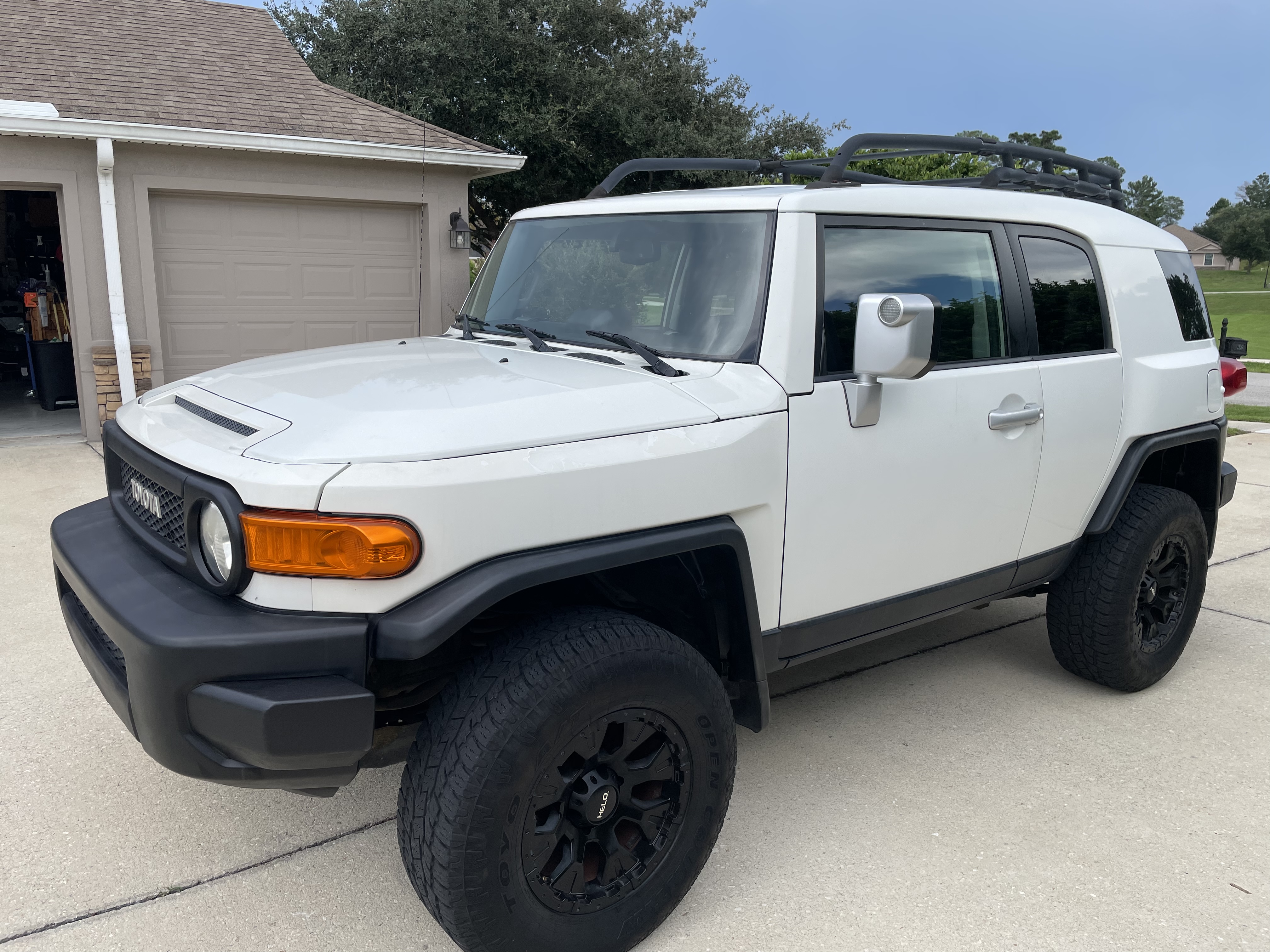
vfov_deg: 53.1
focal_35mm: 26
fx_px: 954
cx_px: 635
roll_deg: -0.2
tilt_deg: -11.1
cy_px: 476
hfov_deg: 67.3
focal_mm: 4.2
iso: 32
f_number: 1.6
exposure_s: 1/1304
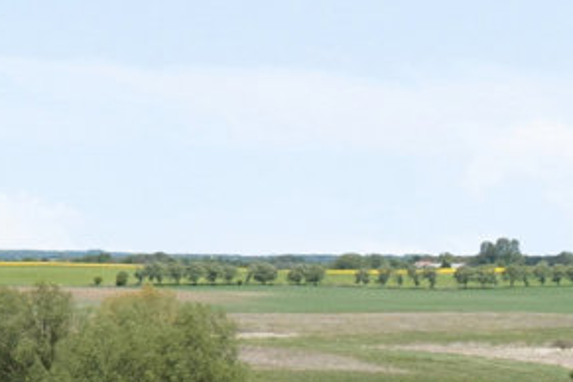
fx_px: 2626
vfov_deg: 8.3
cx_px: -419
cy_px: 428
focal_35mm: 165
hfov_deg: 11.6
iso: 320
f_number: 11
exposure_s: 1/250
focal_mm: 16
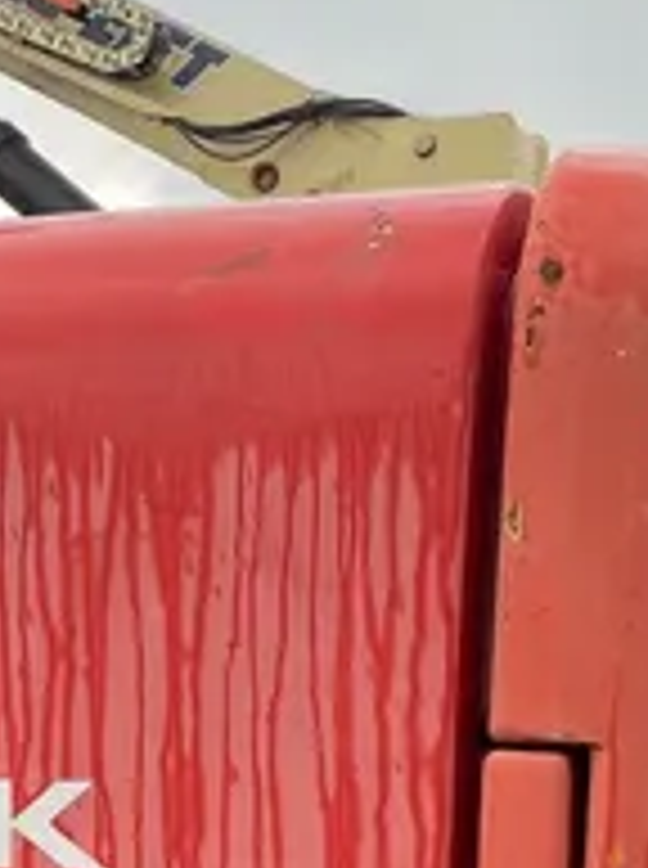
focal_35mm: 99
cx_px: -140
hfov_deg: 14.4
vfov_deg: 19.3
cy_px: 879
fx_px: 2479
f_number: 1.6
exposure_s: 1/214
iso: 32
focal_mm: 4.2
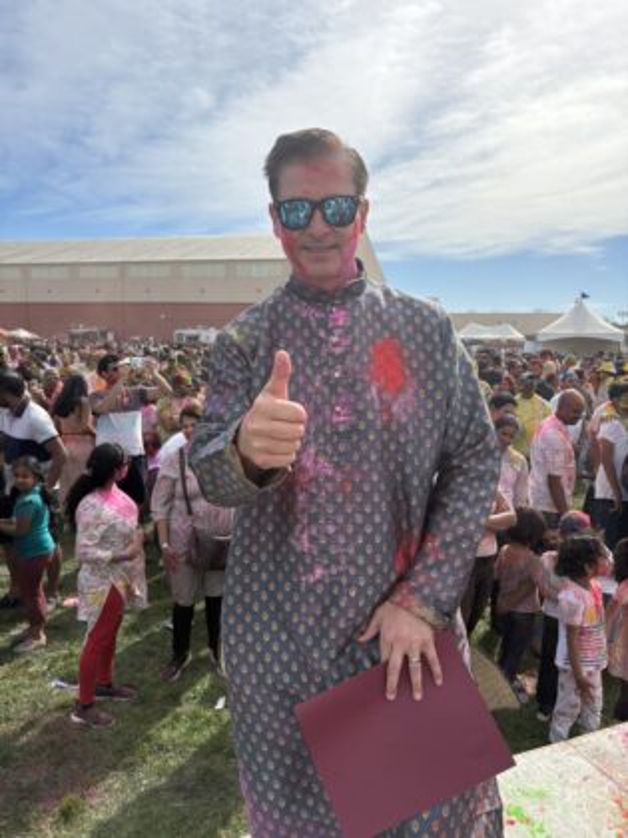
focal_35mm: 26
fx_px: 629
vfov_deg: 67.3
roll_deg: -0.7
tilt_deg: -3.8
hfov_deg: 53.1
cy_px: 419
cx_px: 314
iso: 64
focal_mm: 5.96
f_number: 1.6
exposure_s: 1/4950
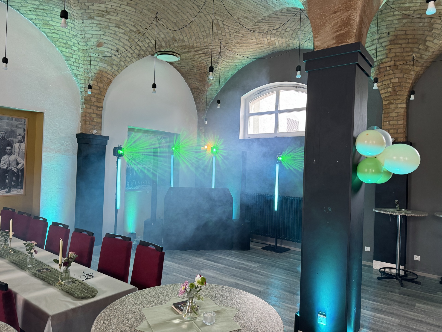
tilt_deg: -0.3
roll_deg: -1.2
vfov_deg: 56.8
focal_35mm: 24
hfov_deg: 71.6
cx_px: 221
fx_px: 306
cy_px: 166
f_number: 1.78
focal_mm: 6.76
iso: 200
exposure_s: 1/98
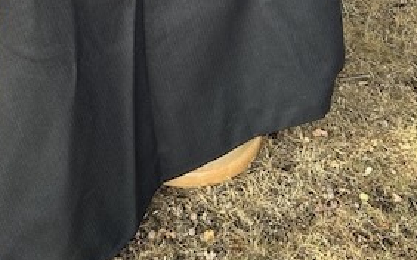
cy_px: -143
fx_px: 841
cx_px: 171
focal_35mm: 74
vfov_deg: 16.0
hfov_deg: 27.8
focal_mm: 5.7
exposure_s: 1/340
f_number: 1.5
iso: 50
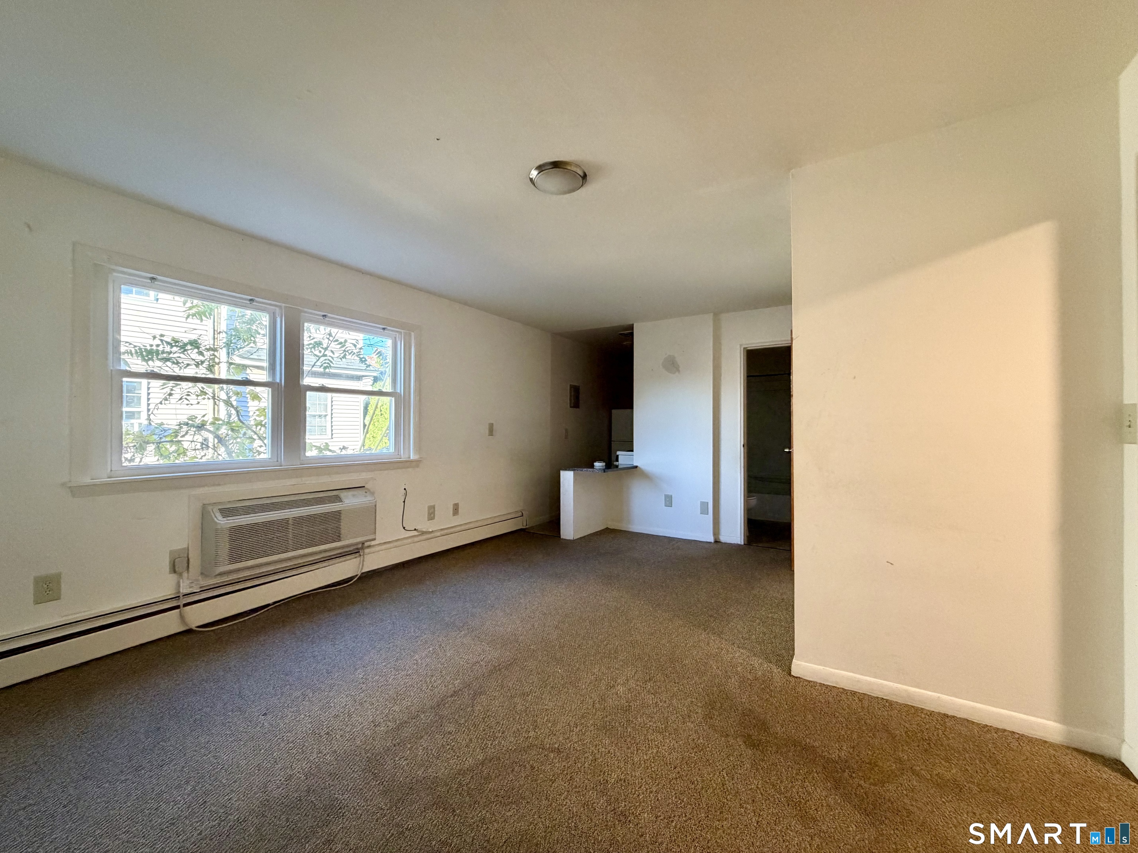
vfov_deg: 85.7
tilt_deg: +0.0
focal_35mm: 14
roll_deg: -0.1
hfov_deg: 102.1
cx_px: 569
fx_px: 460
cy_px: 426
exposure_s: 1/60
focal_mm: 2.22
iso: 400
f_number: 2.2
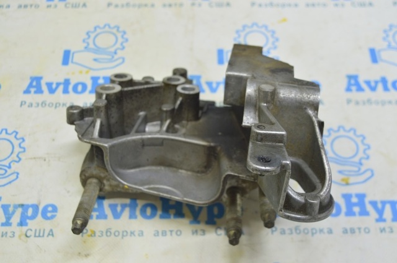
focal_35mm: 48
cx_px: 198
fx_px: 529
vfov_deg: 28.0
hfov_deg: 41.2
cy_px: 132
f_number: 5.6
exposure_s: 1/20
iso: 400
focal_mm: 32
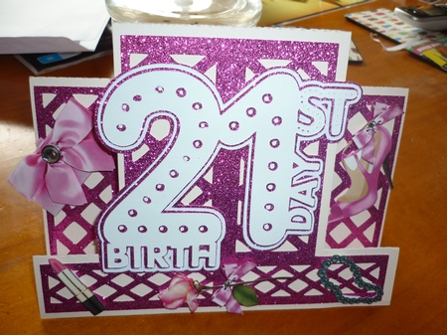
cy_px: 168
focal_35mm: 33
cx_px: 224
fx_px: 426
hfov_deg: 55.4
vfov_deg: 42.9
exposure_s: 1/30
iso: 100
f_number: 2.8
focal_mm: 5.5
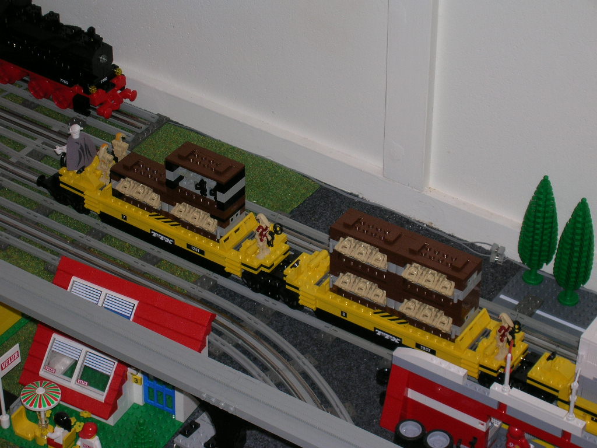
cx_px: 298
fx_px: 1759
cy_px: 224
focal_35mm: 102
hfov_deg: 19.3
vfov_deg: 14.5
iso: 63
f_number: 4.9
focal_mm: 17.1
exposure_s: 1/60.1
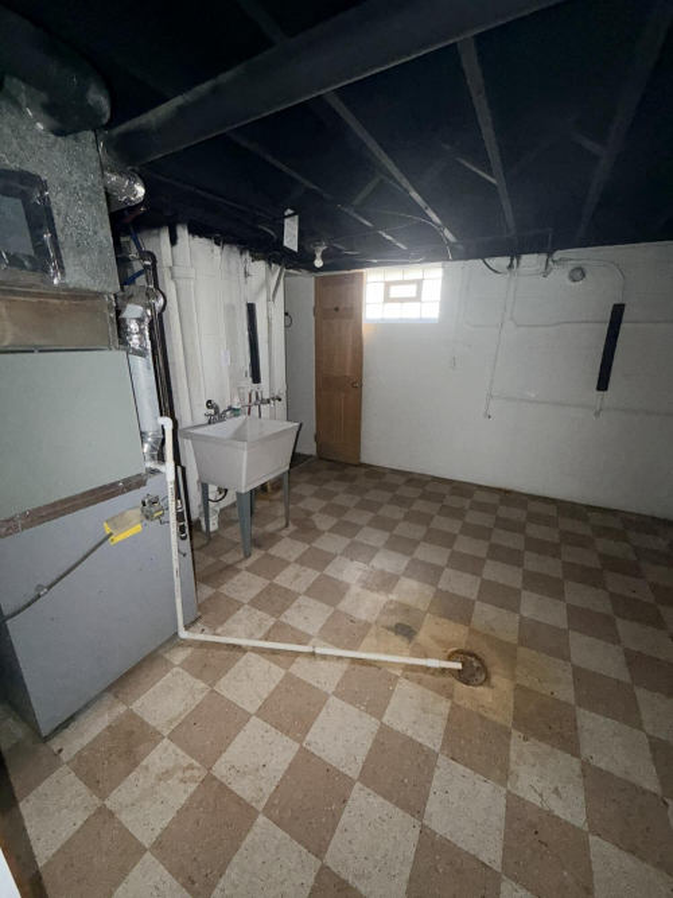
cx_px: 336
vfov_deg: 102.1
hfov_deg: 85.7
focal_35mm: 14
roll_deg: -0.7
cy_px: 449
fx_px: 363
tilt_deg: -16.7
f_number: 2.2
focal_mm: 2.22
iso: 250
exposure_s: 1/34
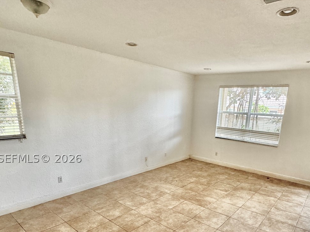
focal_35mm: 23
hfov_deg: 73.5
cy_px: 158
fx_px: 206
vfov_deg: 57.3
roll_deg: -2.7
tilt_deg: -15.5
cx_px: 179
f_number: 2.2
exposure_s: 1/120
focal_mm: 2.22
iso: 320
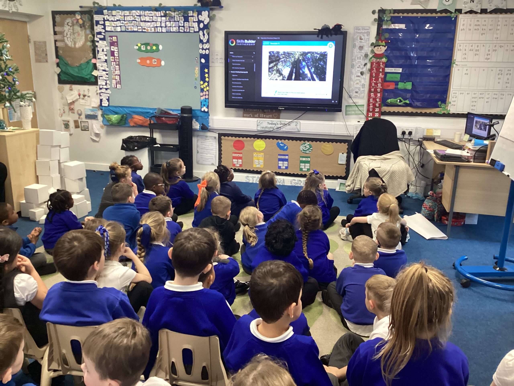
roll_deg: -0.8
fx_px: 460
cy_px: 193
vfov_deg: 45.4
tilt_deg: -15.2
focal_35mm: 31
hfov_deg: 58.4
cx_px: 257
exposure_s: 1/50
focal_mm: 3.3
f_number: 2.4
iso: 250
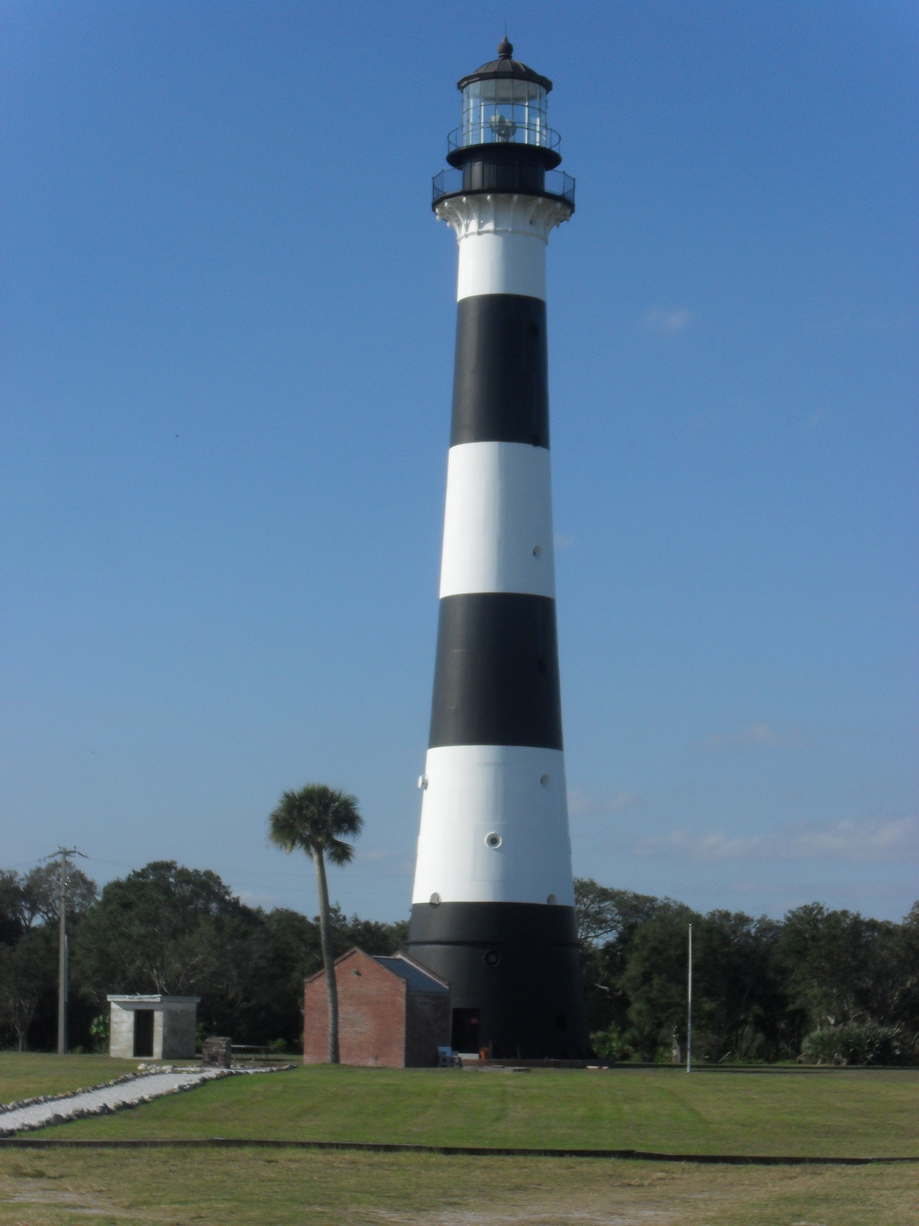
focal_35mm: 89
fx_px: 3150
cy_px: 613
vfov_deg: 22.0
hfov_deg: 16.6
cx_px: 460
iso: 100
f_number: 14
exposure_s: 1/125
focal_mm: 15.7
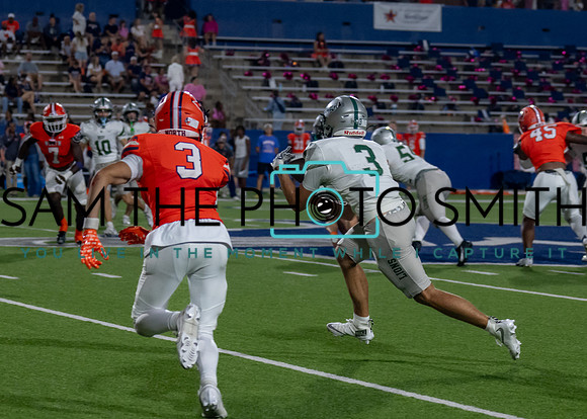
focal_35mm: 154
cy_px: 263
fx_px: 2573
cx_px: 318
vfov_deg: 9.3
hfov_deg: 13.0
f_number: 2.8
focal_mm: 70
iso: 2000
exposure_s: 1/1250
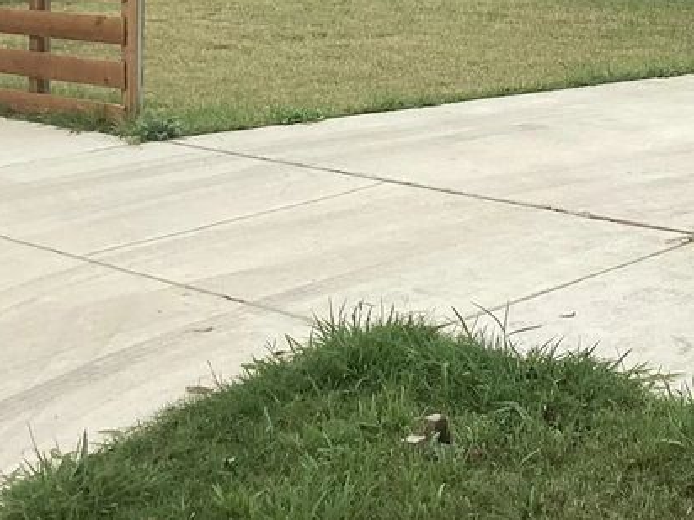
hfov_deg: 23.8
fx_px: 1544
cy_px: -111
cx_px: 751
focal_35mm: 77
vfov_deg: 18.1
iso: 25
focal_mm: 3.3
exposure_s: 1/994
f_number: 2.4
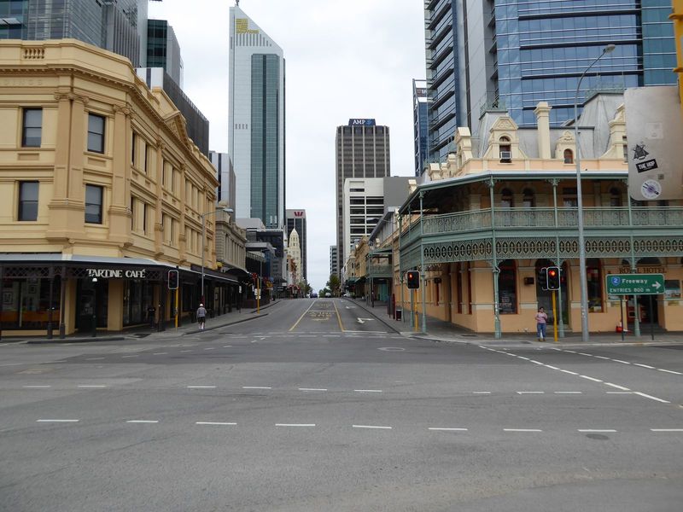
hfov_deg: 65.3
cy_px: 256
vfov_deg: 51.4
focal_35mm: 27
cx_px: 342
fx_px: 533
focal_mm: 4.7
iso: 80
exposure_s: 1/500
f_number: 3.4
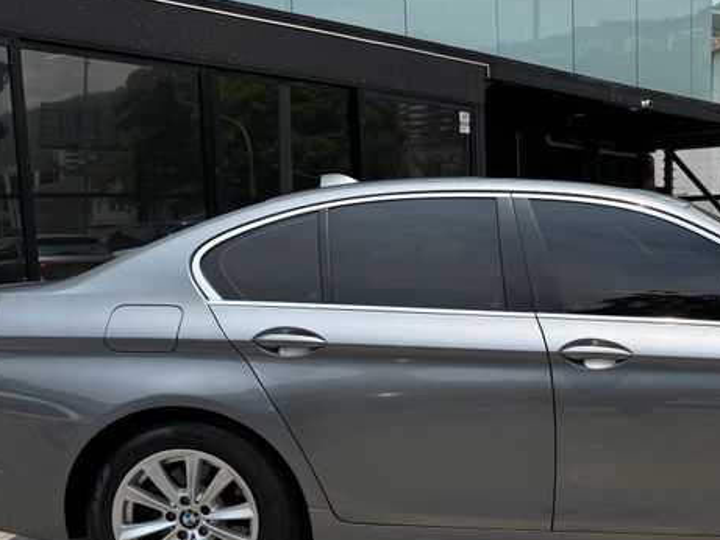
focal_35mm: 50
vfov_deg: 28.7
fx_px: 1040
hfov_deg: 36.4
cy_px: 401
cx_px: 615
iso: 80
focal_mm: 6.76
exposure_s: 1/5714
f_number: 1.78
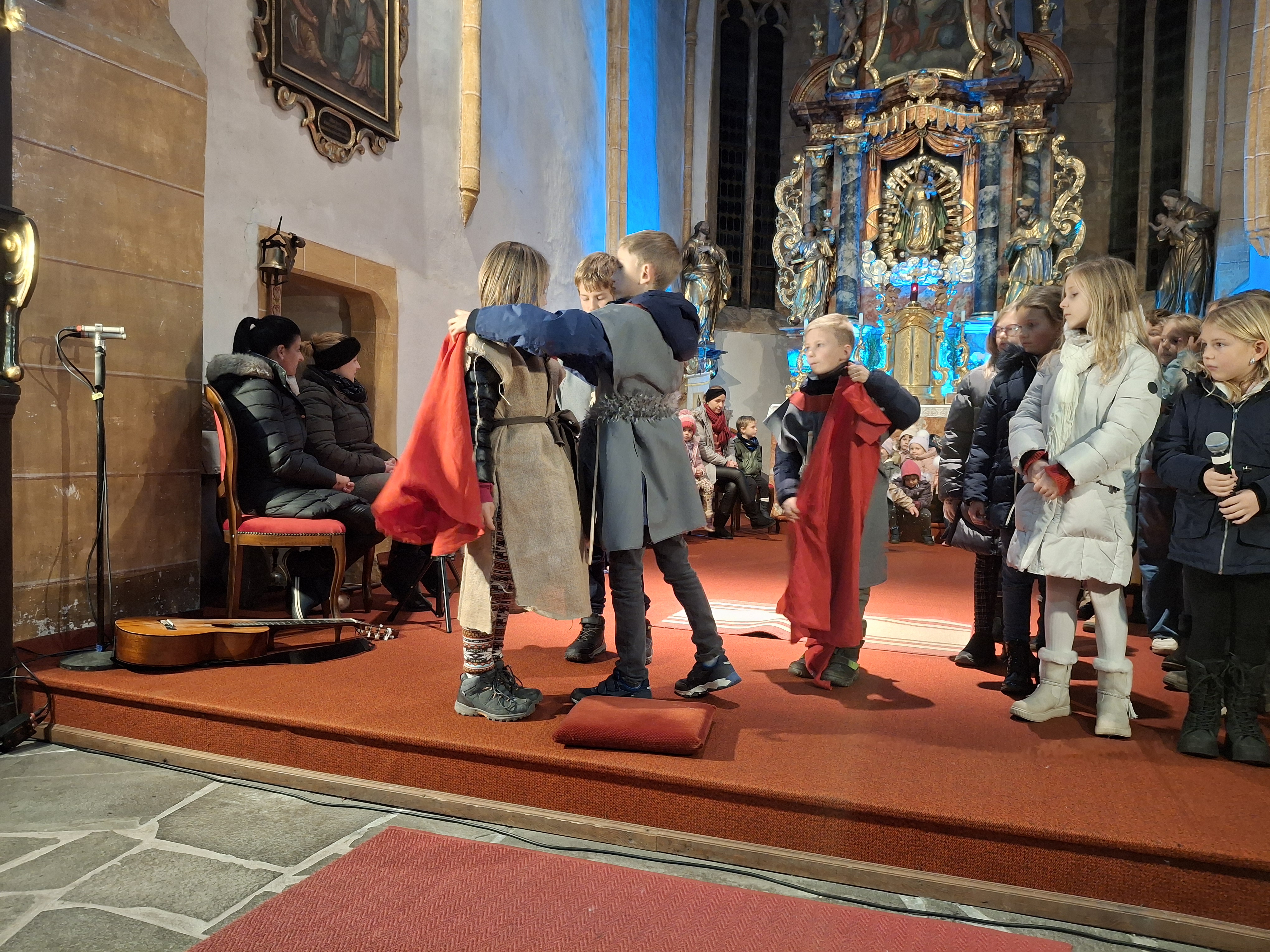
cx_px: 635
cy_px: 476
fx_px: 917
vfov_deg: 54.9
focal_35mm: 25
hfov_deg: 69.4
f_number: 1.8
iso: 320
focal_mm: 4.69
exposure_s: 1/24
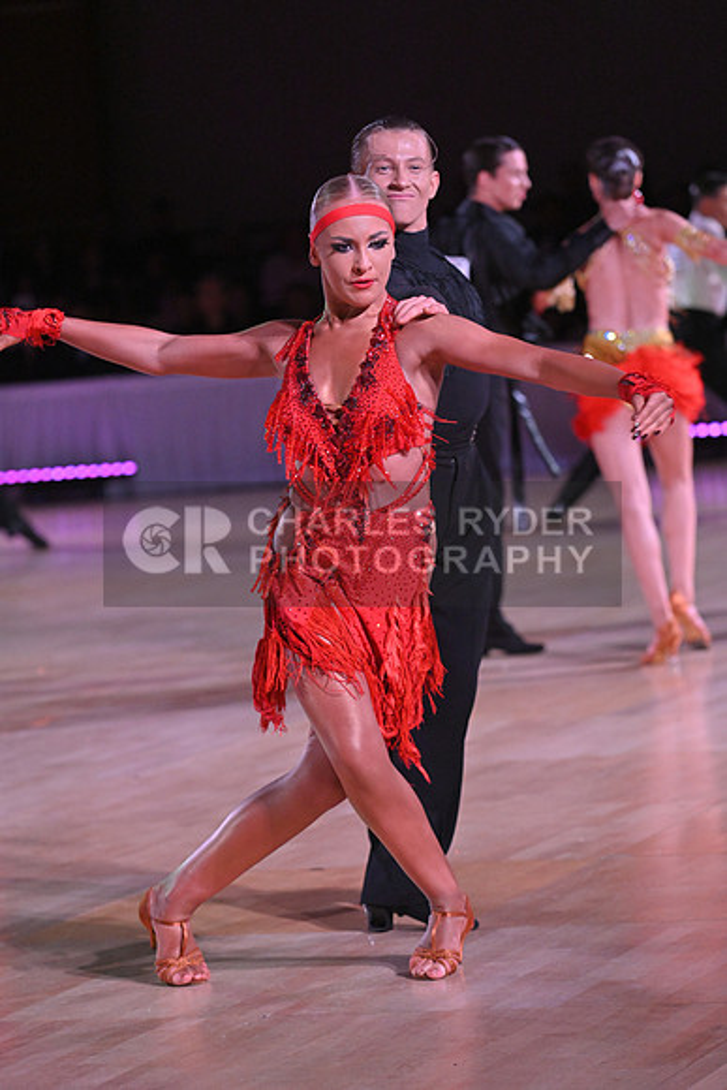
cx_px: 364
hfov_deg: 8.9
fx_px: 4692
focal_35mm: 155
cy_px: 545
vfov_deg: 13.2
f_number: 5
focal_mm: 155
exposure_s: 1/500
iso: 4000
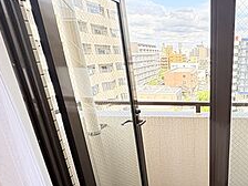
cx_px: 217
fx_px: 201
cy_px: 130
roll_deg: +0.1
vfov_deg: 48.6
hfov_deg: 56.0
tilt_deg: -19.5
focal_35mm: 28
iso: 64
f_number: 2.2
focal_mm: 2.22
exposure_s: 1/132
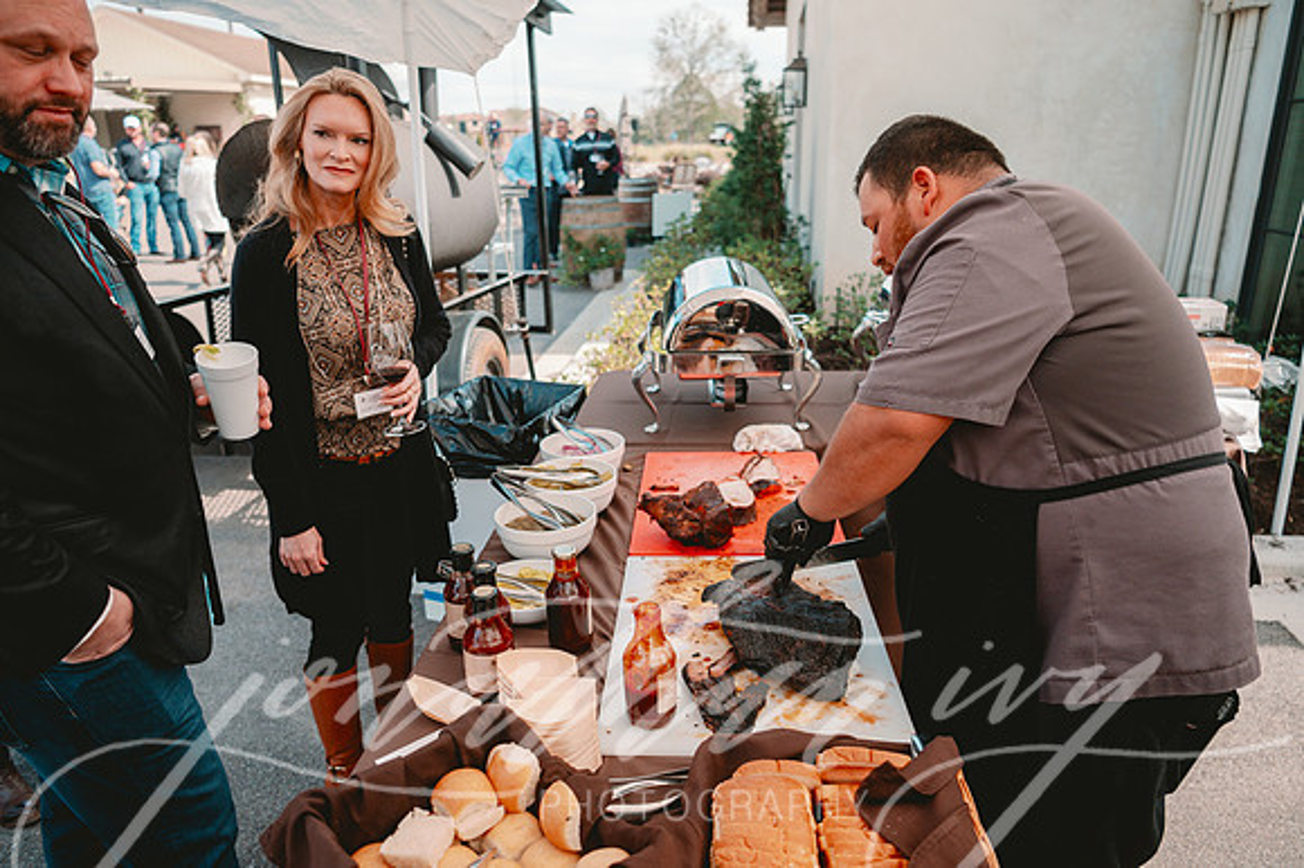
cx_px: 652
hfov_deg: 73.8
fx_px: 869
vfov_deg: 53.1
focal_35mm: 24
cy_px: 434
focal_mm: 24
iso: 320
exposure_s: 1/2500
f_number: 2.8
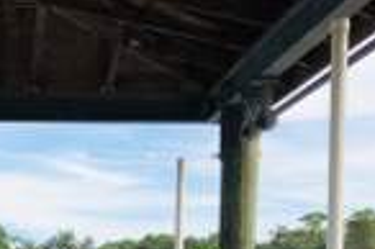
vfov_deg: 13.4
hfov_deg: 20.4
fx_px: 999
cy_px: 377
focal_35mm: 96
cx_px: -26
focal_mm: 3.99
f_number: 1.8
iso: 20
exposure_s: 1/1043
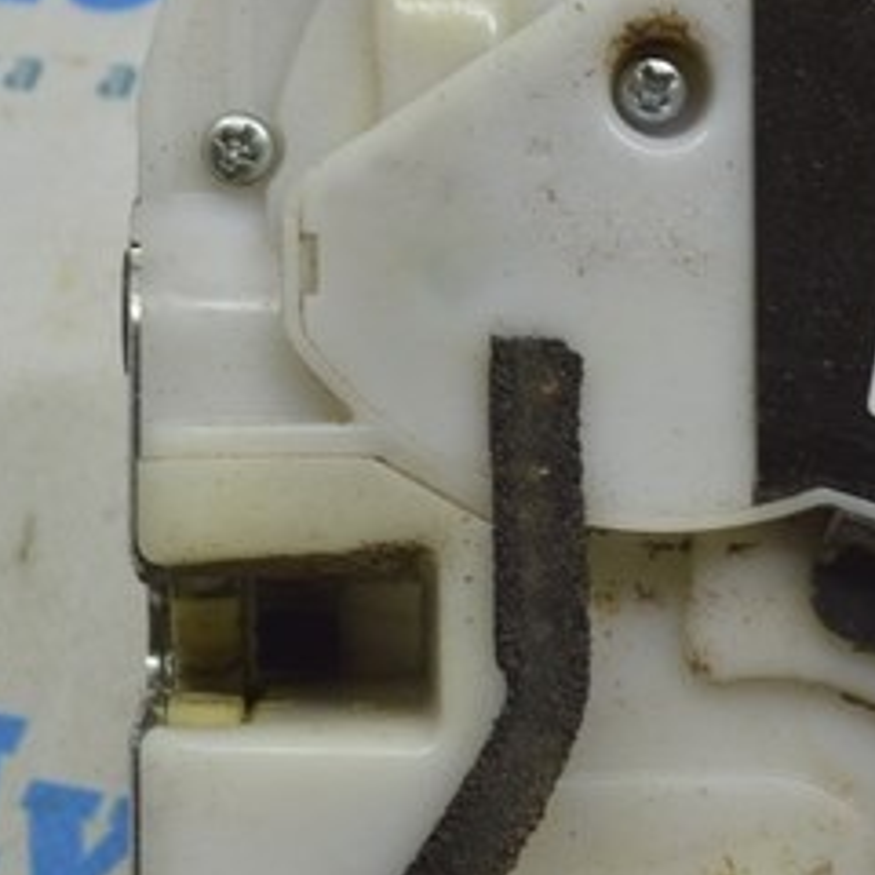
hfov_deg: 11.7
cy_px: 439
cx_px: 970
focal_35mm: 147
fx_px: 4199
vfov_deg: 11.9
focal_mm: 27
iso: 400
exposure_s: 1/40
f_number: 5.6
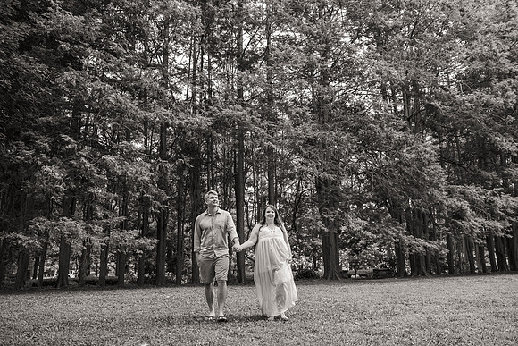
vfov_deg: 45.0
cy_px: 175
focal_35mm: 29
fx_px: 417
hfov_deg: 63.7
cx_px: 265
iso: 1000
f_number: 3.5
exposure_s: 1/160
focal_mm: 28
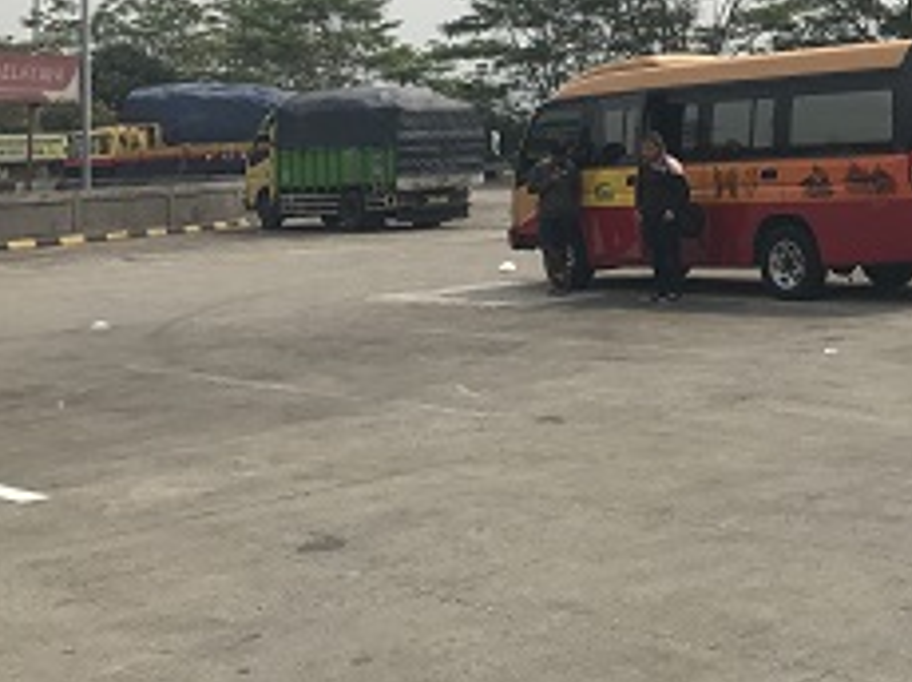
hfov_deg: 29.8
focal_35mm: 61
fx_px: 1605
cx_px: 888
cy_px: 61
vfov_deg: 23.3
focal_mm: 3.99
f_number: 1.8
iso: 20
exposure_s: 1/4167
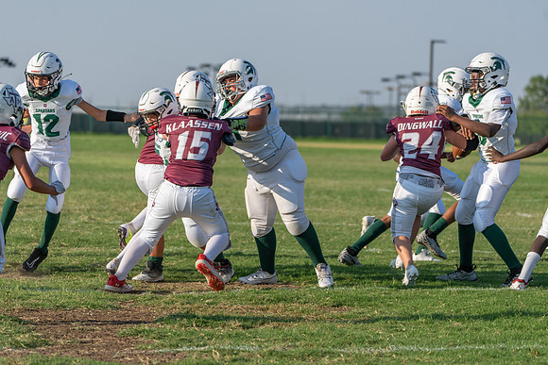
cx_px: 274
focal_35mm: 198
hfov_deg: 10.4
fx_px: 3015
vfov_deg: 6.9
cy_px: 182
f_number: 5.6
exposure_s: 1/1250
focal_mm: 198
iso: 250
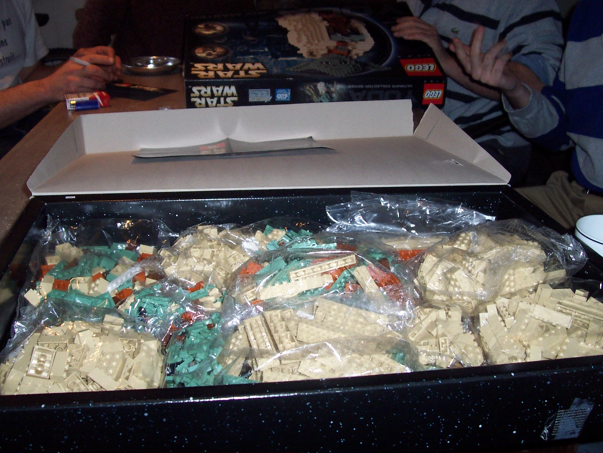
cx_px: 302
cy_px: 226
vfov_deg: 38.7
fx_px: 645
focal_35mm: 37
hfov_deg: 50.1
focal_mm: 5.6
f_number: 2.8
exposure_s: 1/60
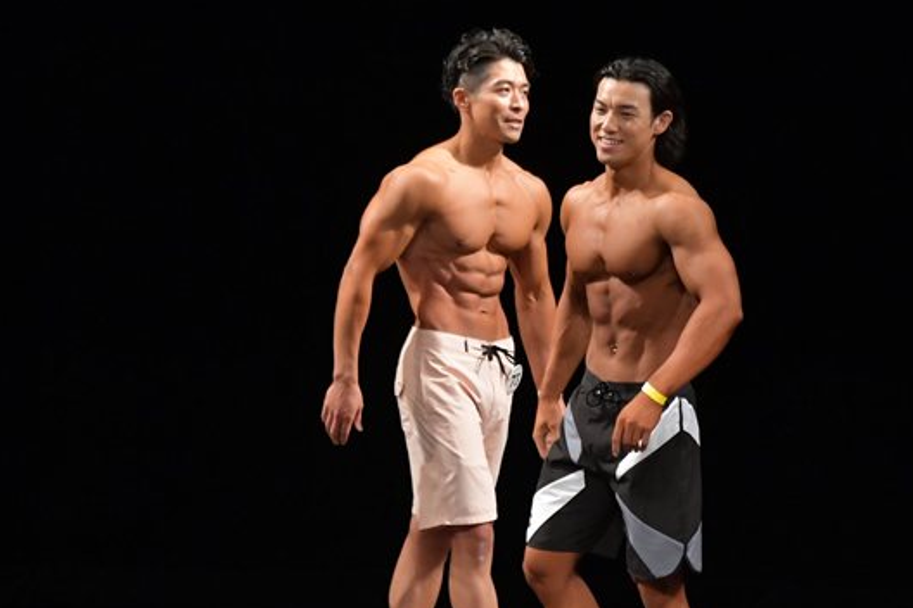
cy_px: 385
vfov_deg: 3.1
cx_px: 613
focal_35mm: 440
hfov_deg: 4.7
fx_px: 11158
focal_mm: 200
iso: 3200
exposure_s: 1/400
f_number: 5.6
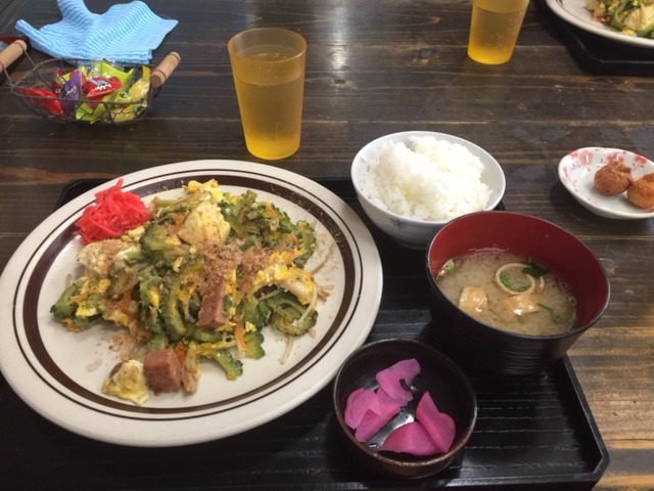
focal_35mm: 29
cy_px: 246
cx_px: 327
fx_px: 548
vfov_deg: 48.2
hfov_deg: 61.7
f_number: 2.2
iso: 40
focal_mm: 4.15
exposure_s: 1/15
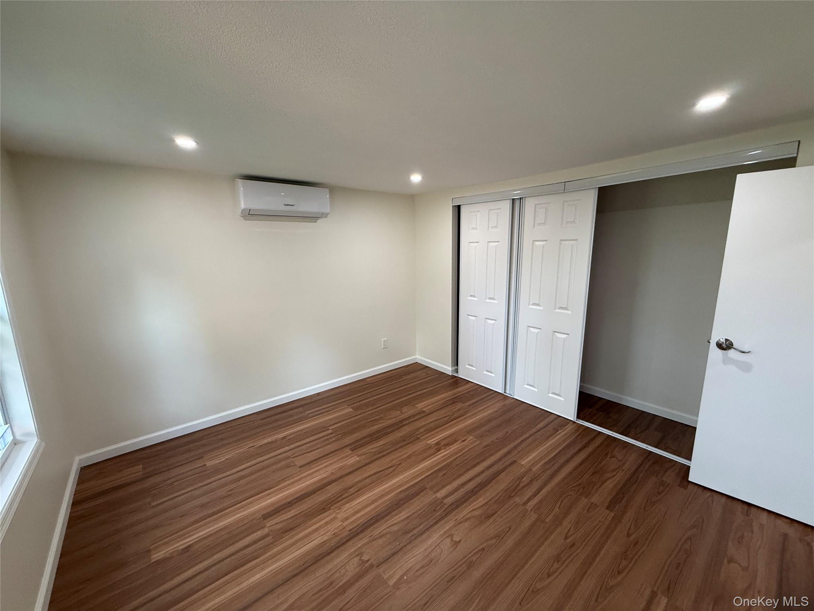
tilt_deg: -10.2
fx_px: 329
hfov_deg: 102.1
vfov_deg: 85.7
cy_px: 306
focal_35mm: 14
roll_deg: +0.2
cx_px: 407
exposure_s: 1/120
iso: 250
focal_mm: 2.22
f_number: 2.2
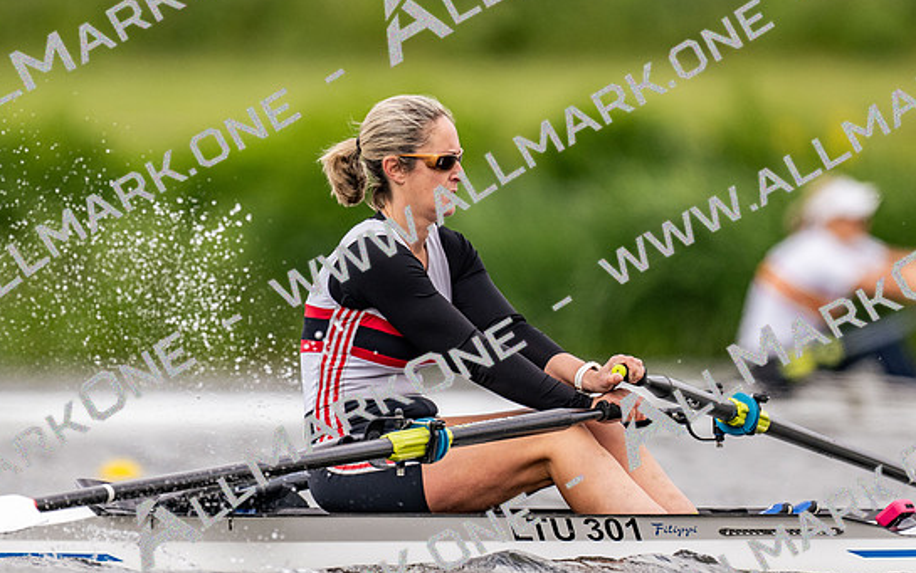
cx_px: 476
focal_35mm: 975
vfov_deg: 1.3
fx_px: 24347
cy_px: 313
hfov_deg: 2.2
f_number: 4
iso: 640
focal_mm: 600
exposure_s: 1/2500
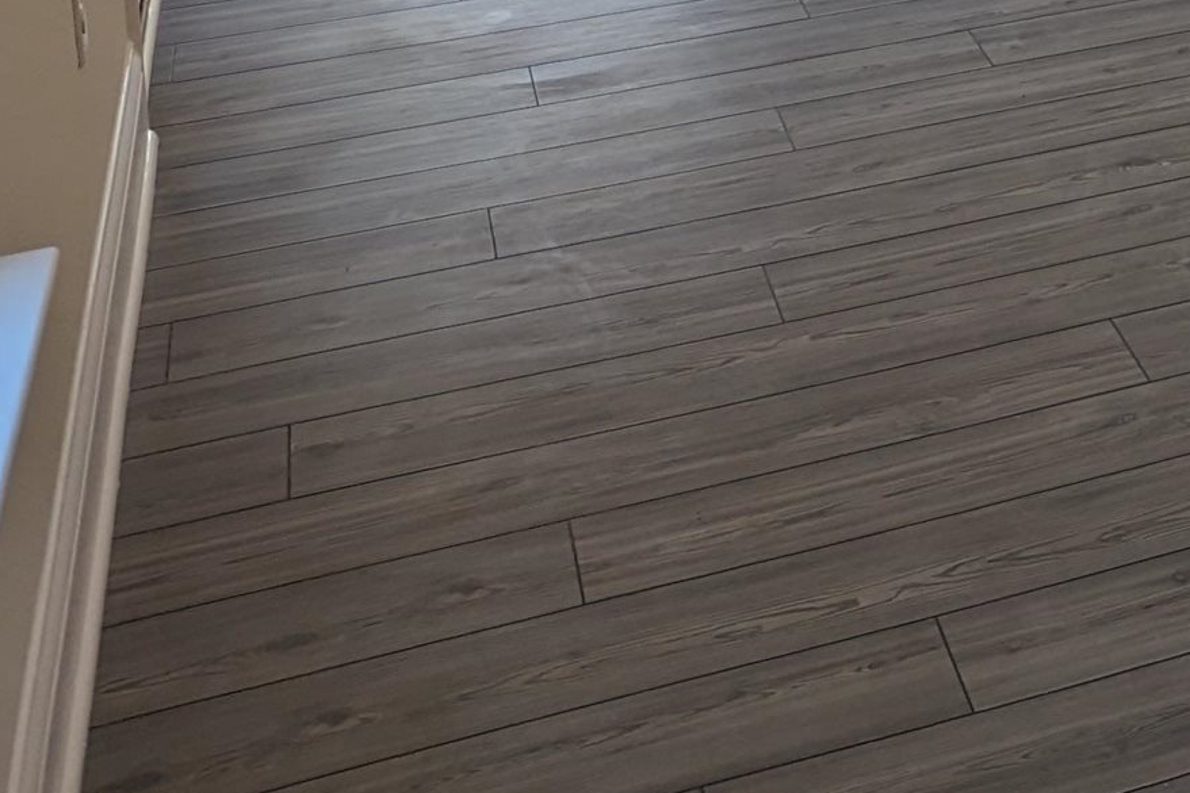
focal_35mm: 87
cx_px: 2047
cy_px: -702
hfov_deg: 18.9
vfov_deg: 13.8
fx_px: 2876
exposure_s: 1/120
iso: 32
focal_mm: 6.81
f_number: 1.85
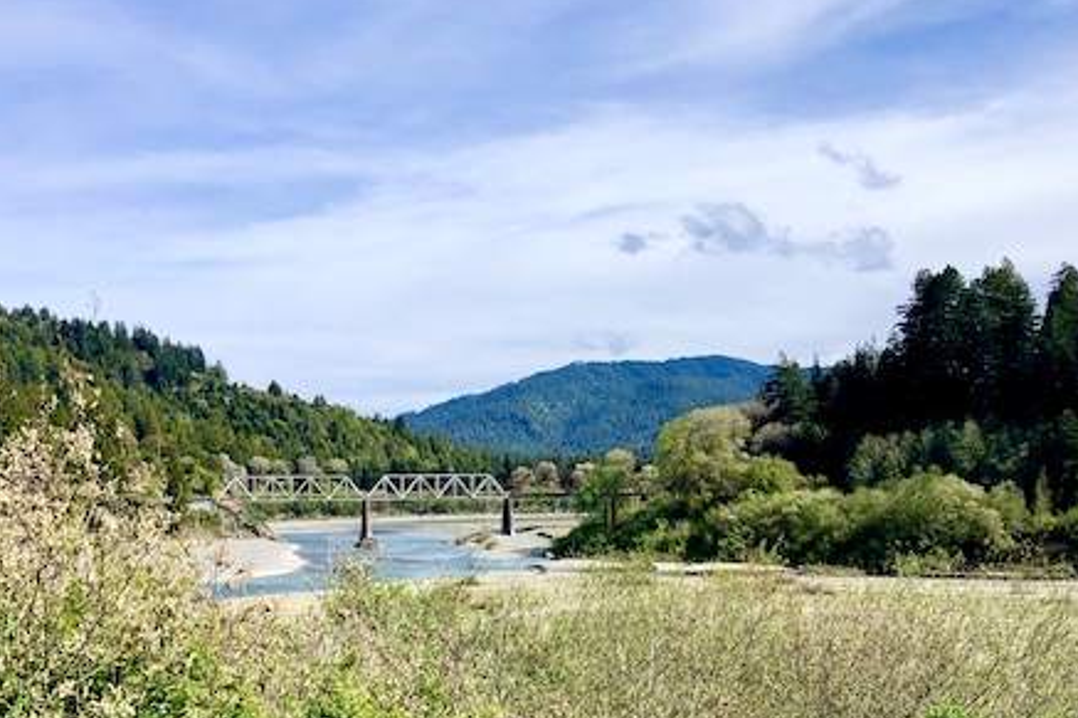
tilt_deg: +1.0
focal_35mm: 40
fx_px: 1197
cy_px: 501
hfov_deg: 48.4
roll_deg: +1.7
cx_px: 481
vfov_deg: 33.0
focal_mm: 4
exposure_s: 1/2288
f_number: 1.8
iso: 20
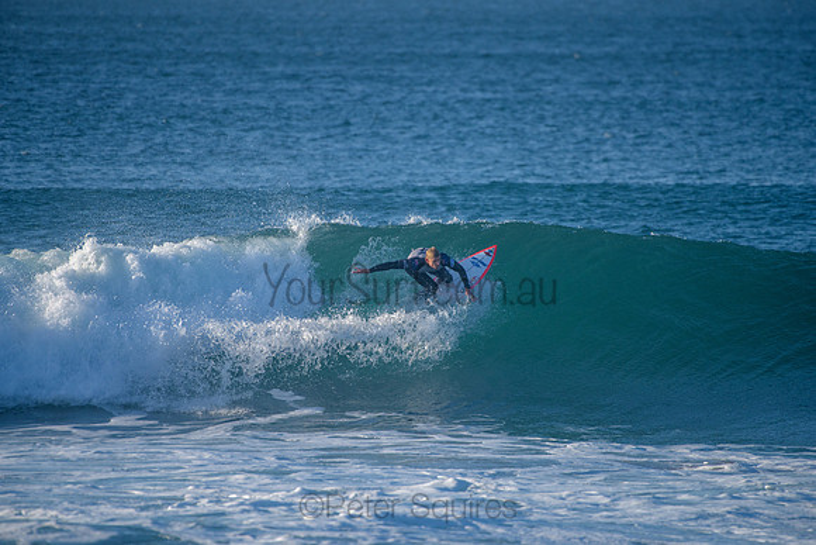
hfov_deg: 3.8
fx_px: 12235
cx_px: 409
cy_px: 260
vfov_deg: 2.5
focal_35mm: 540
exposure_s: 1/2000
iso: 360
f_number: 5.6
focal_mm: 500
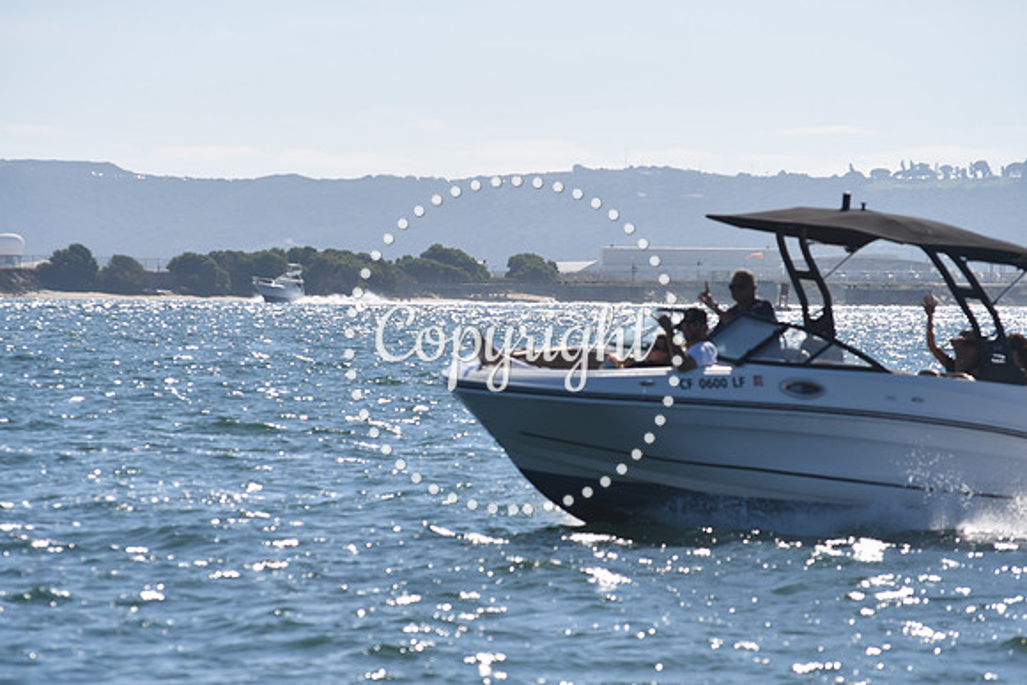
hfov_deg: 9.1
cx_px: 514
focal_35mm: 225
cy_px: 342
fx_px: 6420
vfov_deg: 6.1
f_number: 9
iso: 100
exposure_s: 1/640
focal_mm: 150
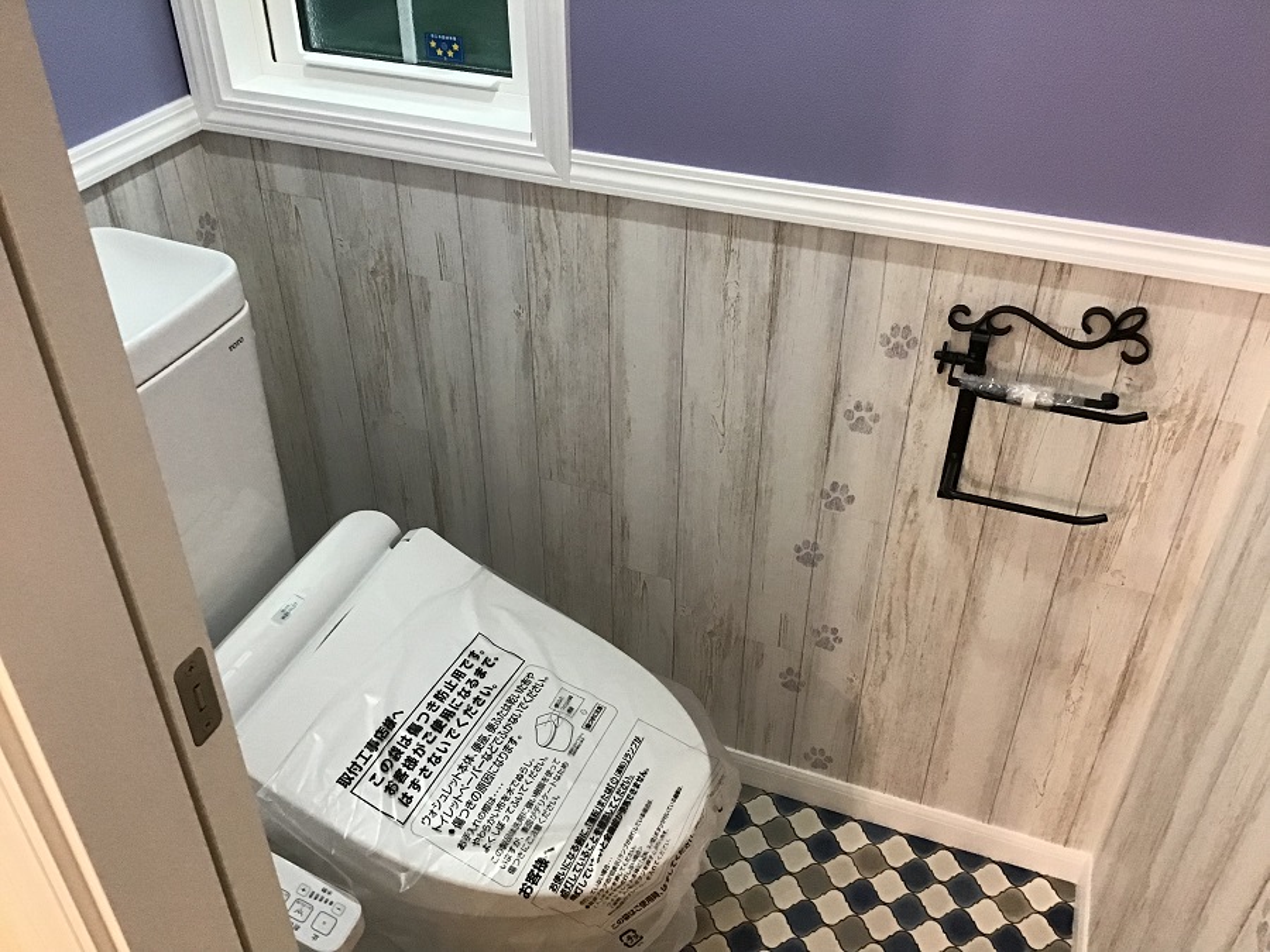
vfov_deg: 45.4
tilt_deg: -36.8
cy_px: 476
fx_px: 1137
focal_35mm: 31
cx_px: 635
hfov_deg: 58.4
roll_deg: -1.2
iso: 160
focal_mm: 3.3
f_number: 2.4
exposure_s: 1/33
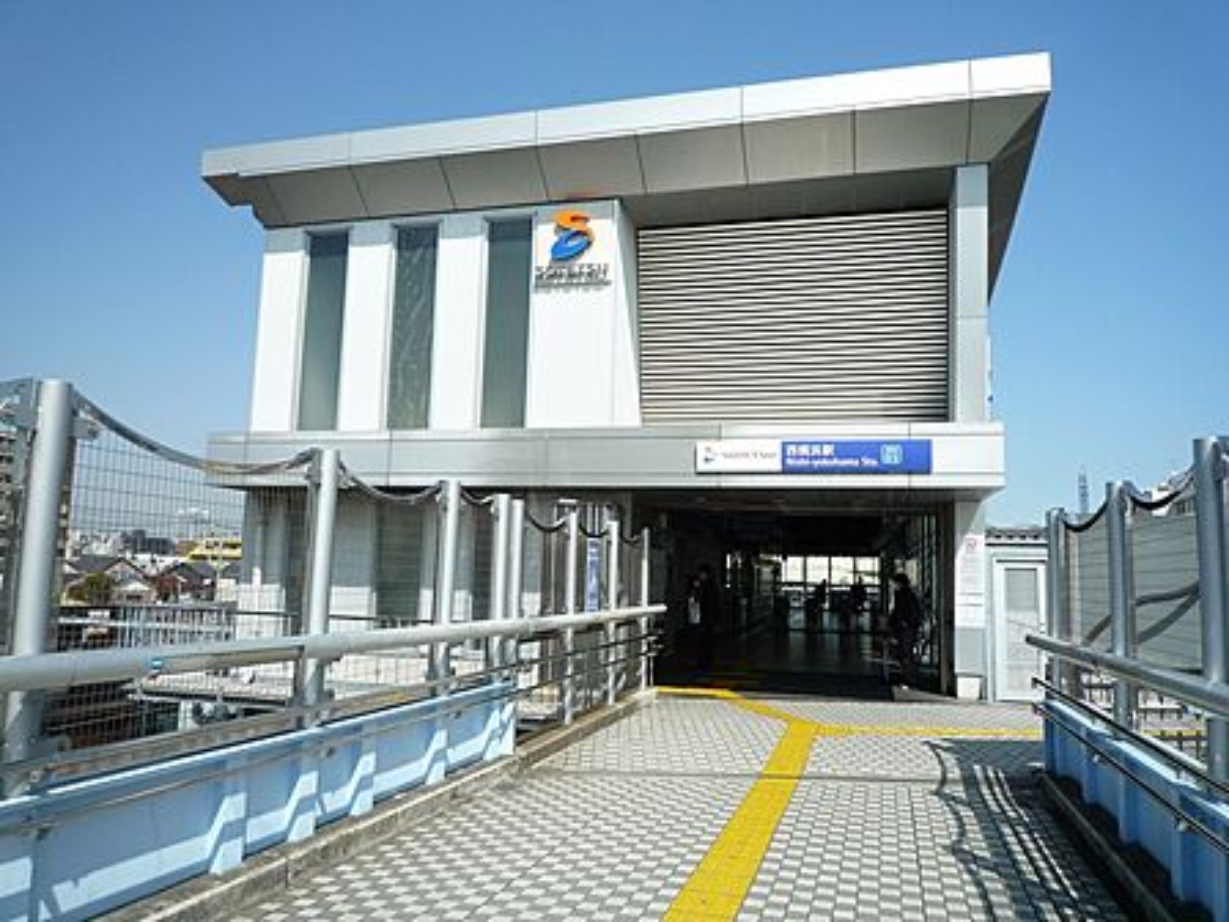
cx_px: 614
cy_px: 461
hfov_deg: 69.4
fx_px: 888
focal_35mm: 25
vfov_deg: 54.9
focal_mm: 4.4
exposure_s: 1/800
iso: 100
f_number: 4
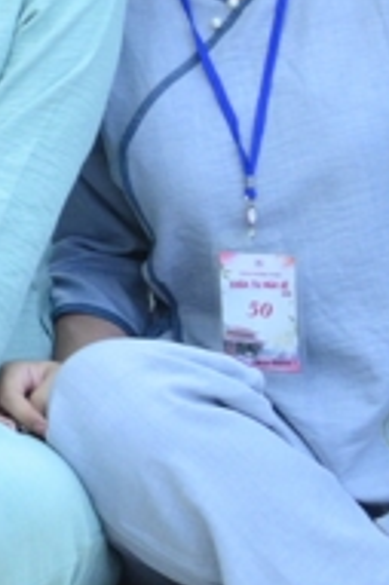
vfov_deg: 7.3
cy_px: -132
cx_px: -642
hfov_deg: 4.7
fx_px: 4562
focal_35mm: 281
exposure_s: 1/100
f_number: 4
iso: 3200
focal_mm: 55
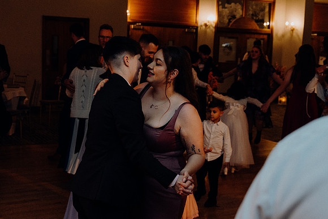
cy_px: 110
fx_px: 492
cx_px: 164
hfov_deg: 36.9
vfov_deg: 25.1
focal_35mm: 54
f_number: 3.5
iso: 2500
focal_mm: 36
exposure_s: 1/200
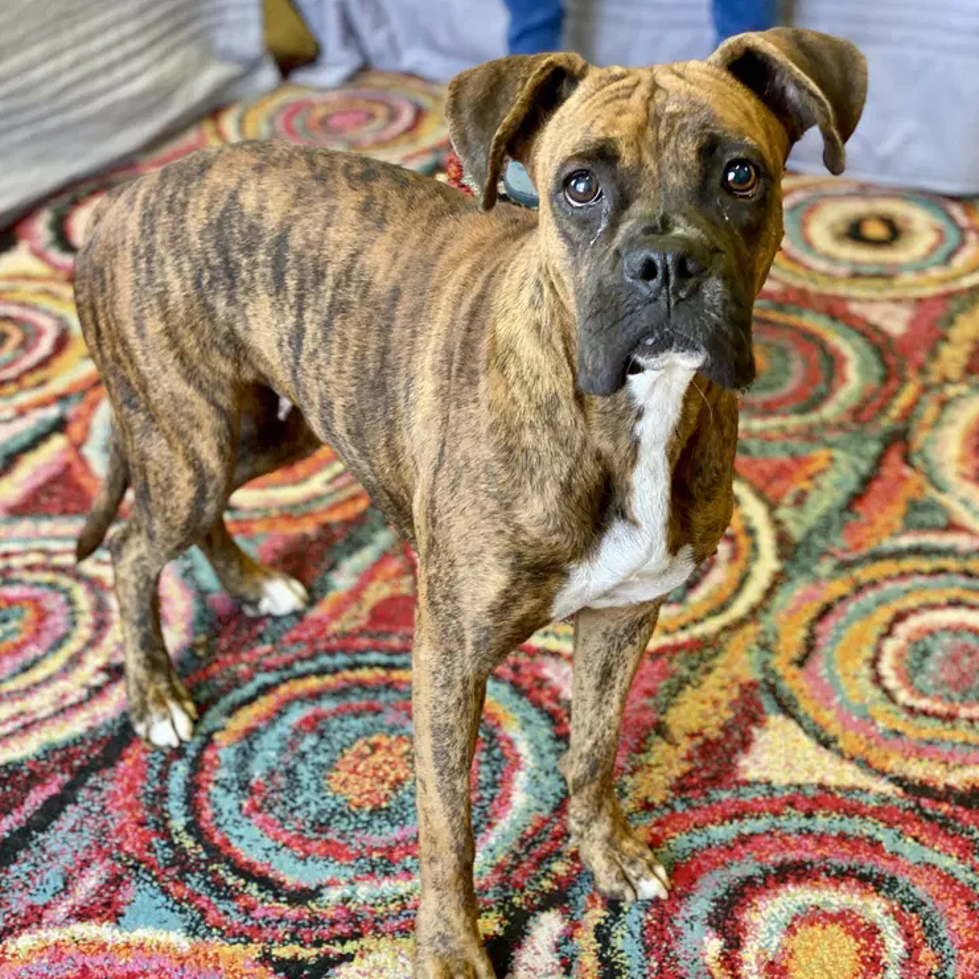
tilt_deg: -30.2
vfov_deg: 27.7
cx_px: 494
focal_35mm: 62
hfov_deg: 27.7
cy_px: 456
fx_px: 1984
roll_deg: -0.3
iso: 125
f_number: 2
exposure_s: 1/40
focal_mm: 6
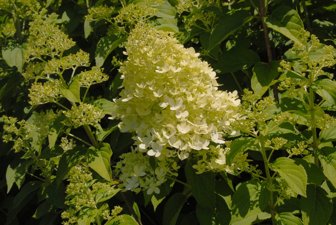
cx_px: 168
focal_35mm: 63
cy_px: 112
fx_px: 589
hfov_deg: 31.9
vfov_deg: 21.6
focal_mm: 42
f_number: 13
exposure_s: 1/640
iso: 400
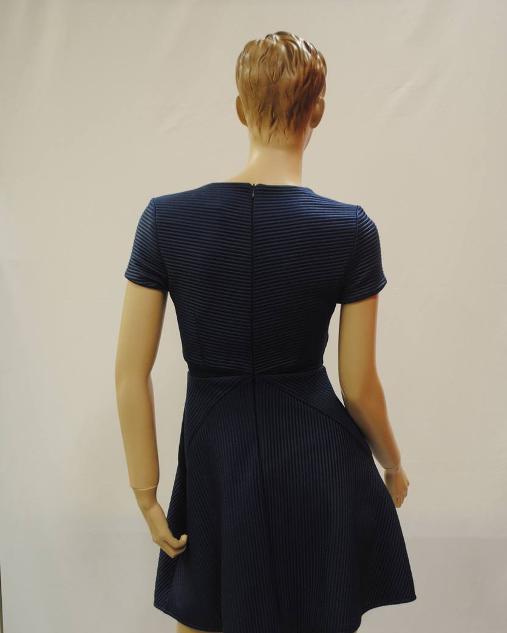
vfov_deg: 38.7
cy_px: 362
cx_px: 254
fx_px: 900
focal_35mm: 48
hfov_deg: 31.4
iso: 560
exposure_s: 1/30
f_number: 4.5
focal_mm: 28
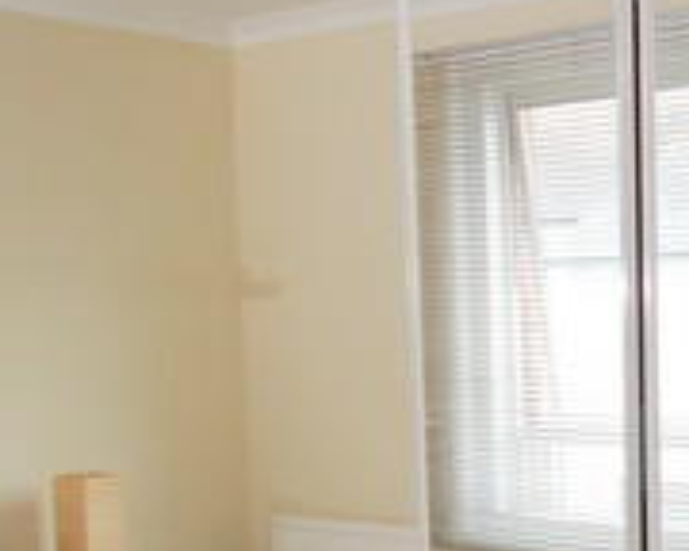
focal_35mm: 80
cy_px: 618
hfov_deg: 22.7
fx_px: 1631
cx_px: 731
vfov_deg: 18.4
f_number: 4
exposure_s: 1/60
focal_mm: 10
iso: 200
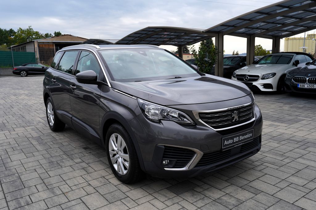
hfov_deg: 61.9
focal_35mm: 30
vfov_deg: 43.6
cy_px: 105
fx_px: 263
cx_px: 158
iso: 100
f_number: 4.5
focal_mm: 30
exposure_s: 1/80
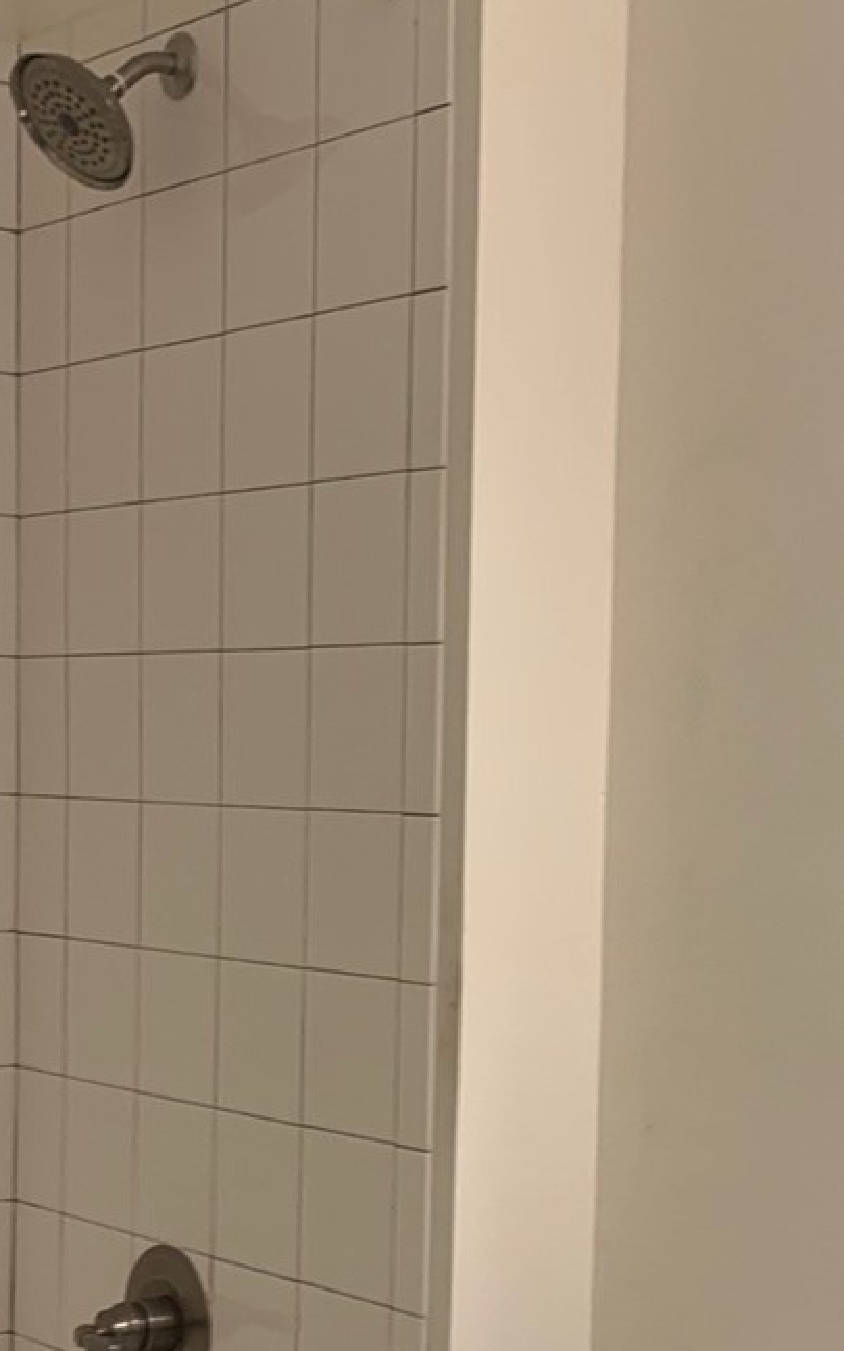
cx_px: 604
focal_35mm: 68
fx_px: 2503
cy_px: 1042
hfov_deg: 19.0
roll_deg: -1.6
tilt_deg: -4.1
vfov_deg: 29.6
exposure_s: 1/60
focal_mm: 4.25
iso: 50
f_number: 1.8
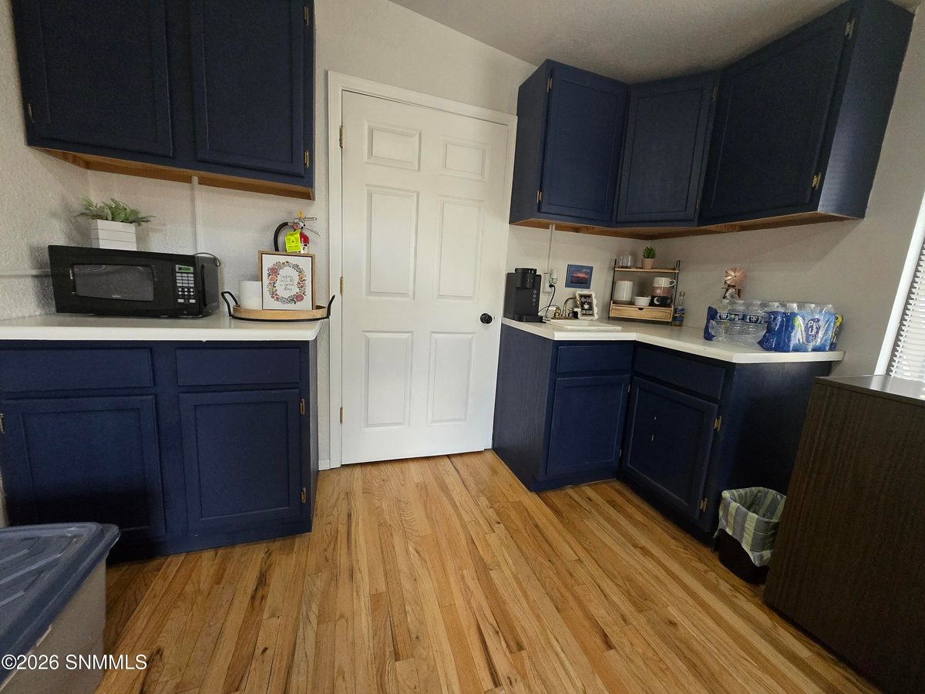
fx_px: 347
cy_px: 347
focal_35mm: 13
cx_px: 462
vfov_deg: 89.9
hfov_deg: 106.2
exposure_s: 1/60
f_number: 2.2
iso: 400
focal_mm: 1.7
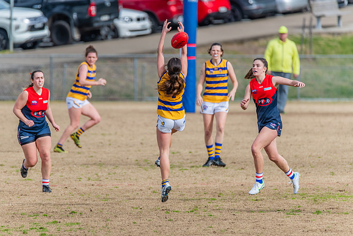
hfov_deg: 3.2
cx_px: 164
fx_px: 6374
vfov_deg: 2.1
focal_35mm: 650
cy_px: 110
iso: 800
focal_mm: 600
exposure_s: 1/2000
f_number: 7.1
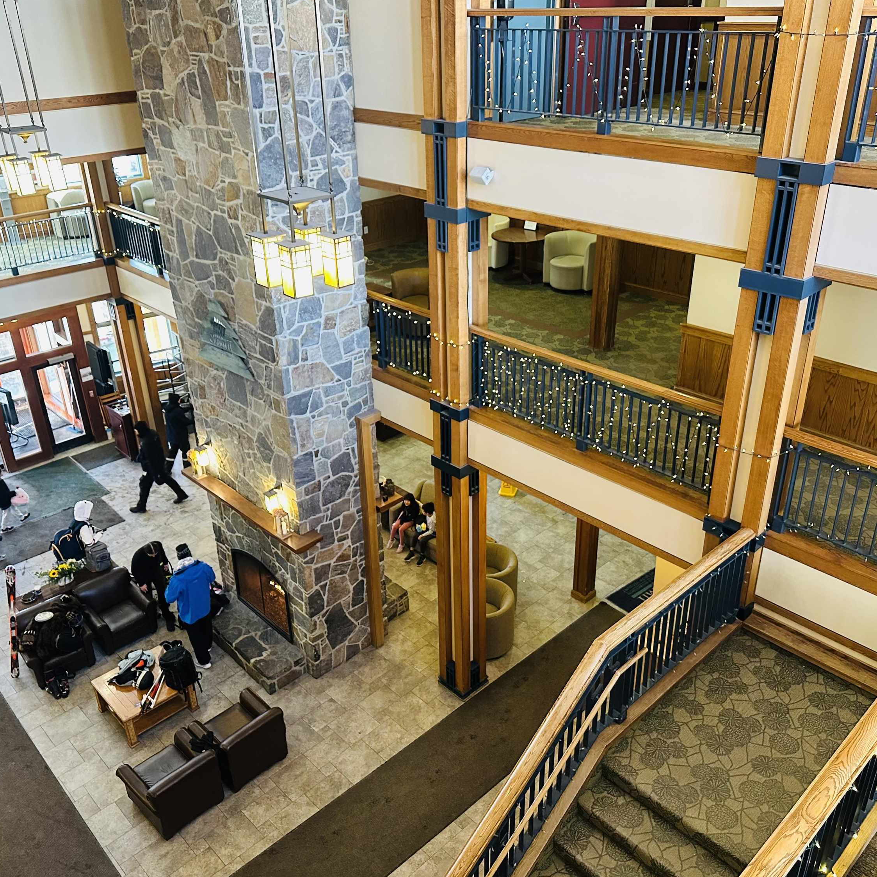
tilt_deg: -28.6
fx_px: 831
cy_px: 429
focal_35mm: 29
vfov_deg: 55.6
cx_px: 440
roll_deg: +1.5
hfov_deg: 55.6
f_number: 1.78
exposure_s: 1/60
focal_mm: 6.86
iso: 500
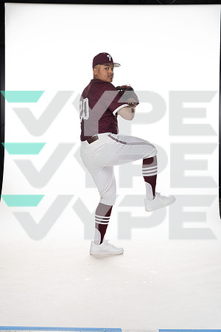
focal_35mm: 49
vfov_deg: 40.3
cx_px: 110
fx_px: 451
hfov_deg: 27.5
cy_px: 166
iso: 400
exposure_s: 1/250
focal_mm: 49
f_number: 6.3
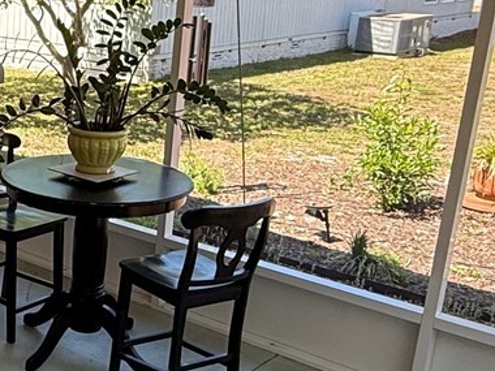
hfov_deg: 29.6
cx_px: -42
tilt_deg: -16.2
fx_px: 844
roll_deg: +0.1
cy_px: 204
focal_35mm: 59
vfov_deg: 24.8
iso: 64
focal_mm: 2.22
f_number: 2.2
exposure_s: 1/134
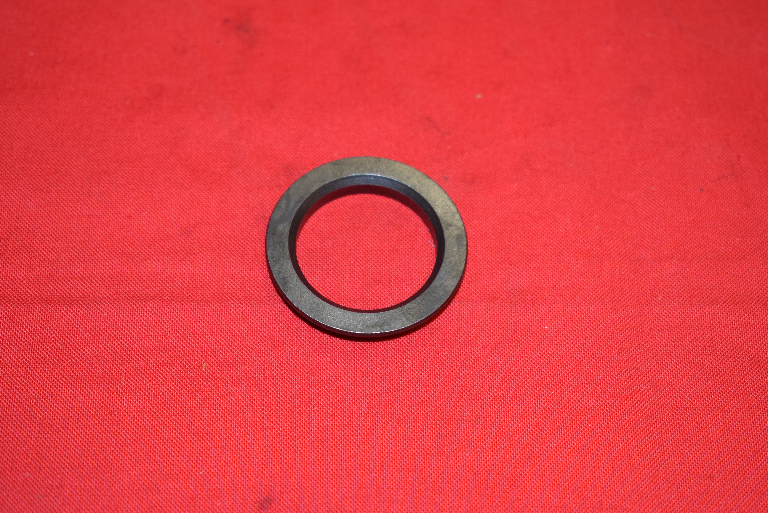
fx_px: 1472
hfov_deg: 29.2
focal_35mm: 69
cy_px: 256
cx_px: 384
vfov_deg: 19.7
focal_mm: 46
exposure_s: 1/125
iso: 800
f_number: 5.3
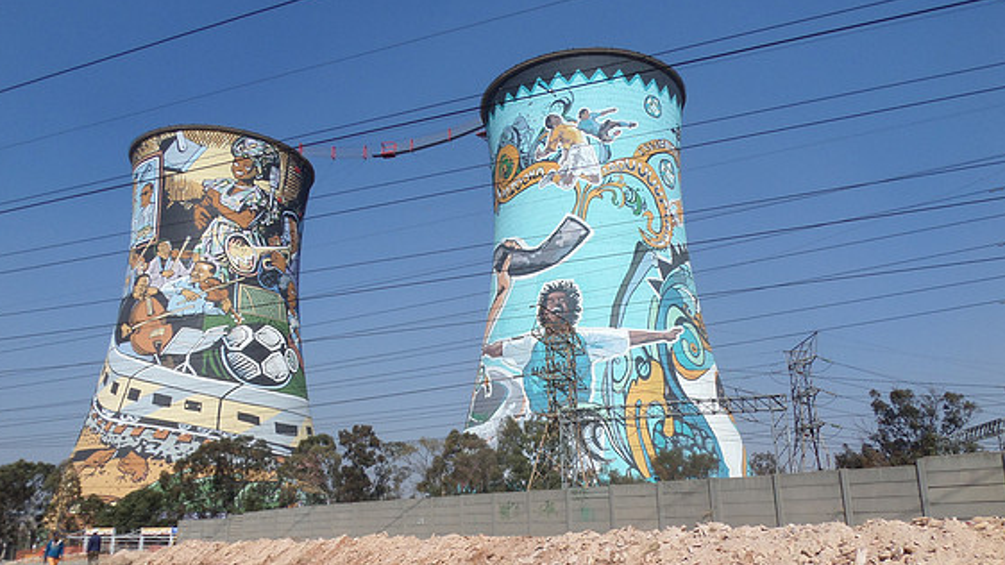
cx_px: 492
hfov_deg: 69.9
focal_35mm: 27
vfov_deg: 42.8
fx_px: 719
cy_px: 325
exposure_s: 1/750
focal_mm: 4
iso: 80
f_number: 4.6
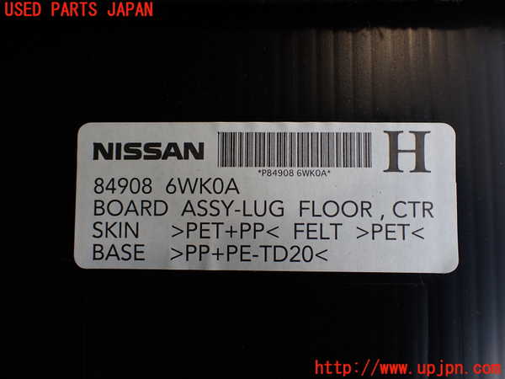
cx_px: 252
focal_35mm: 30
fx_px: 438
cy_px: 190
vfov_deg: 46.8
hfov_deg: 60.0
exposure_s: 1/160
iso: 100
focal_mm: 5.4
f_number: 2.3
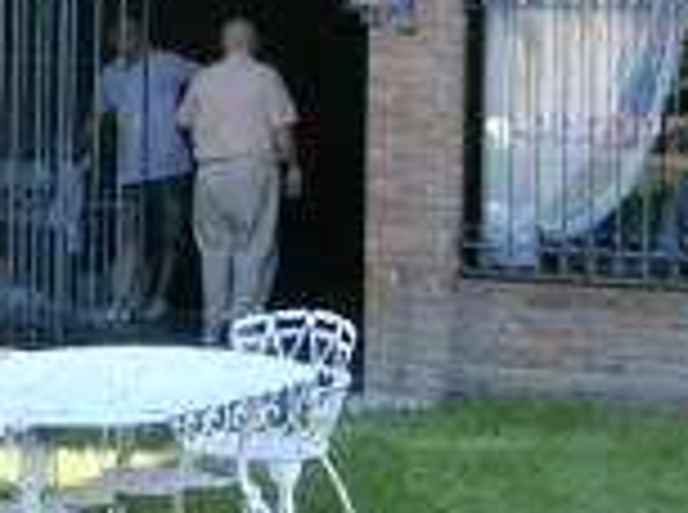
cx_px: 751
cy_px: -104
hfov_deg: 17.5
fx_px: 2161
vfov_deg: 13.2
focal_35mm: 109
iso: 100
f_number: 2.8
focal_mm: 4.7
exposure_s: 1/160
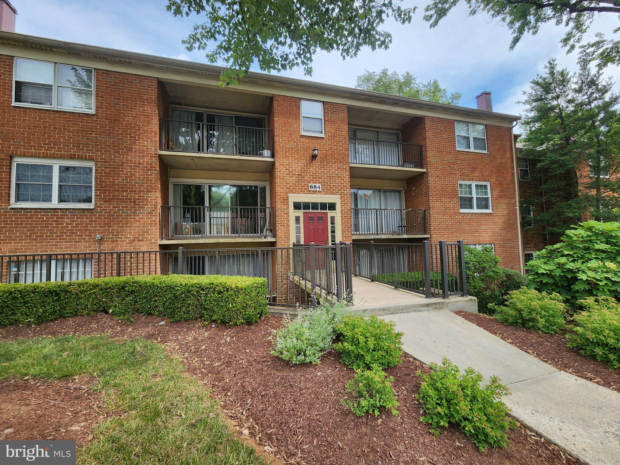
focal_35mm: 13
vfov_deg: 89.9
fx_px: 233
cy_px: 232
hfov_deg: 106.2
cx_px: 310
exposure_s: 1/773
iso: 50
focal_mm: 2.2
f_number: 2.2
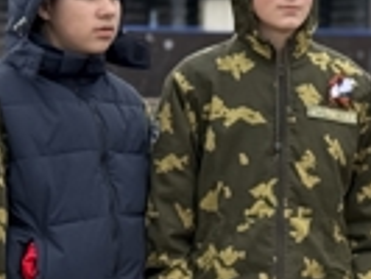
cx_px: 830
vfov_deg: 6.2
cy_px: 47
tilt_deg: -1.3
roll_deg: -1.3
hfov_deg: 7.7
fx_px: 2585
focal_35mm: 241
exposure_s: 1/1307
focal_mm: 6.76
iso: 80
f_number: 1.78
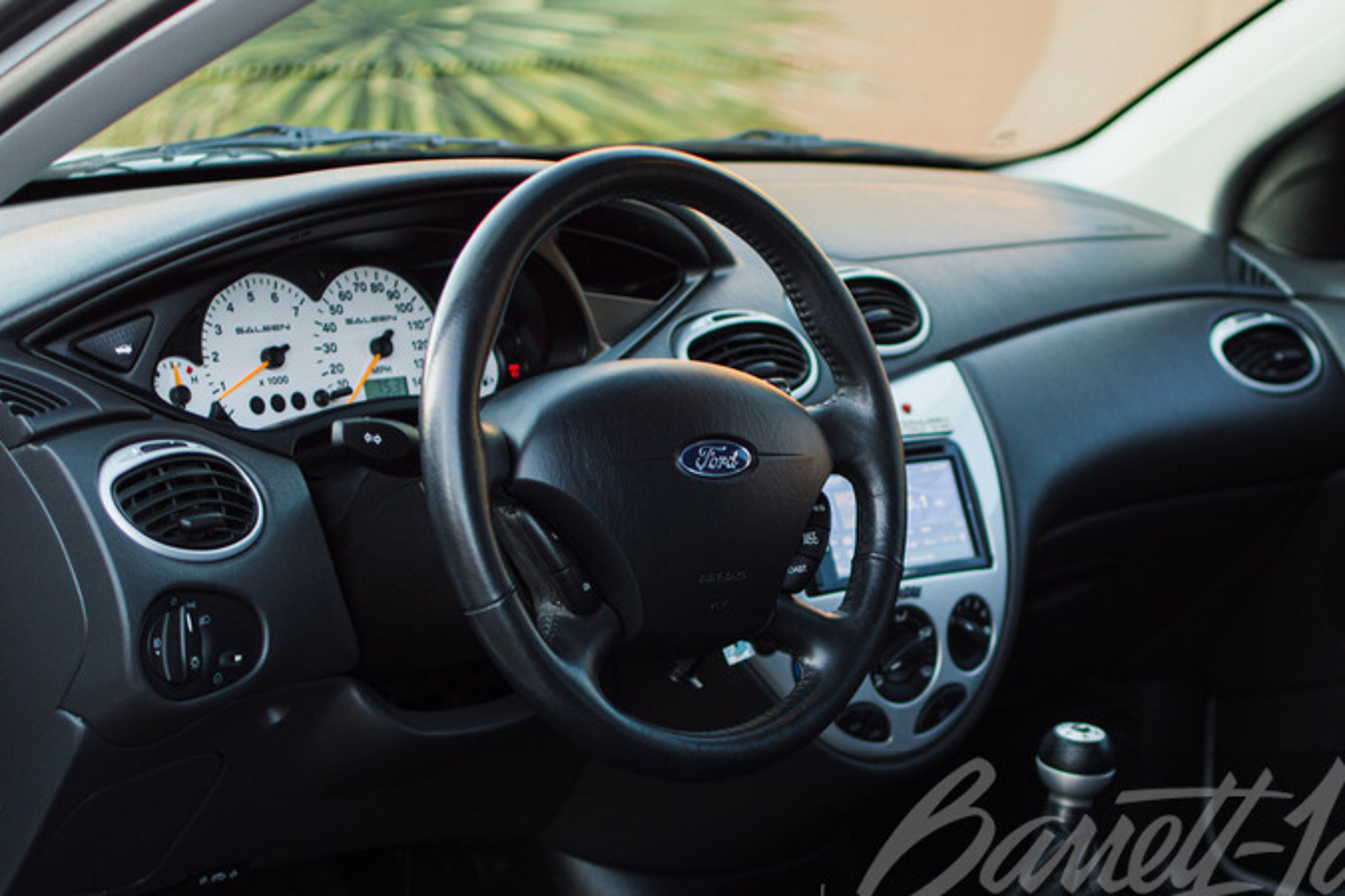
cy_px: 594
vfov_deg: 17.5
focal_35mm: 78
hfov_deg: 26.0
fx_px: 2904
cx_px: 795
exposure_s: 1/160
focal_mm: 35
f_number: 1.8
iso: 100
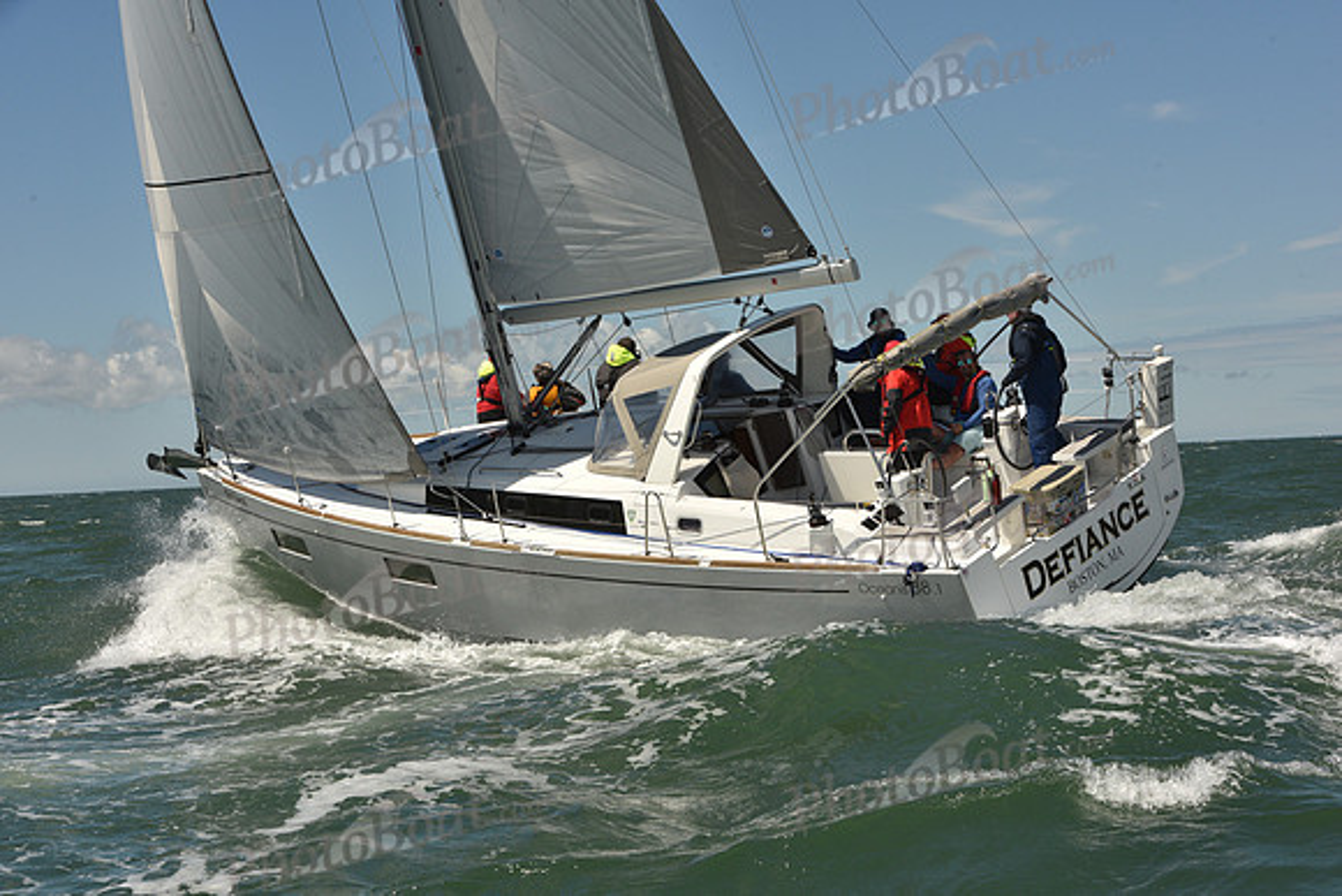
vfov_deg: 19.5
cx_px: 671
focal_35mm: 70
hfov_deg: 28.8
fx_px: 2610
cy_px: 448
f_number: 13
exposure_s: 1/800
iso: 320
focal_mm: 70
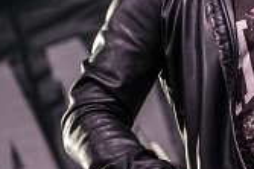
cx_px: 231
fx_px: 2129
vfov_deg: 4.5
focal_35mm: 302
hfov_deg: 6.8
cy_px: 19
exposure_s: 1/100
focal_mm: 70
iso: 800
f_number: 2.8
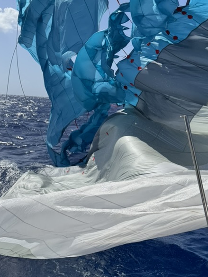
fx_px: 336
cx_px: 138
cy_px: 133
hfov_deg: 34.1
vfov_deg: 44.8
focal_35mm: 42
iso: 80
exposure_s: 1/10417
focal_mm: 6.76
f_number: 1.78
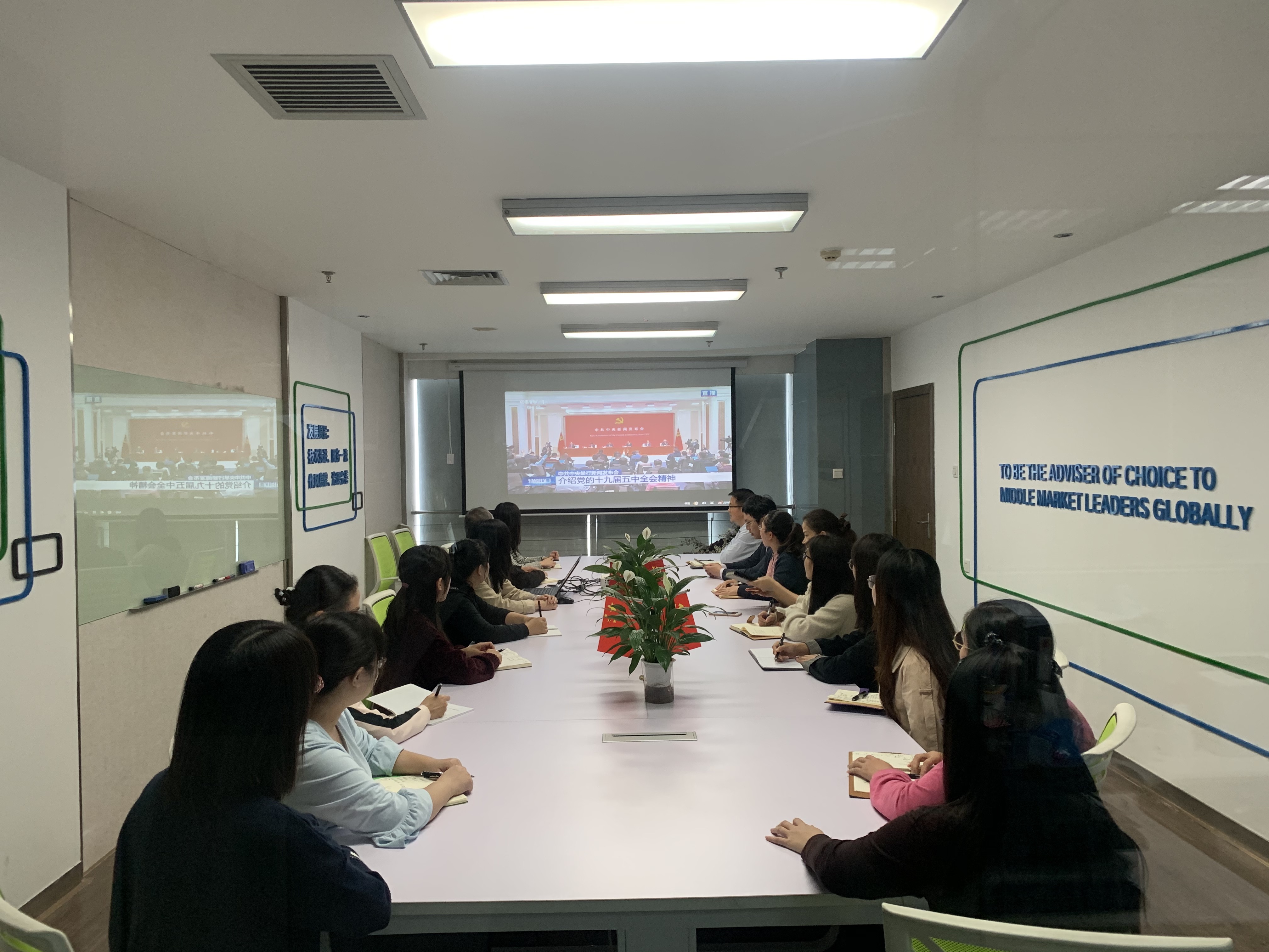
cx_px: 634
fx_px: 953
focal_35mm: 26
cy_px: 476
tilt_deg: -1.6
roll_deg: +0.9
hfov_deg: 67.3
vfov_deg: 53.1
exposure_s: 1/50
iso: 125
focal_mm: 4.25
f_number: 1.8
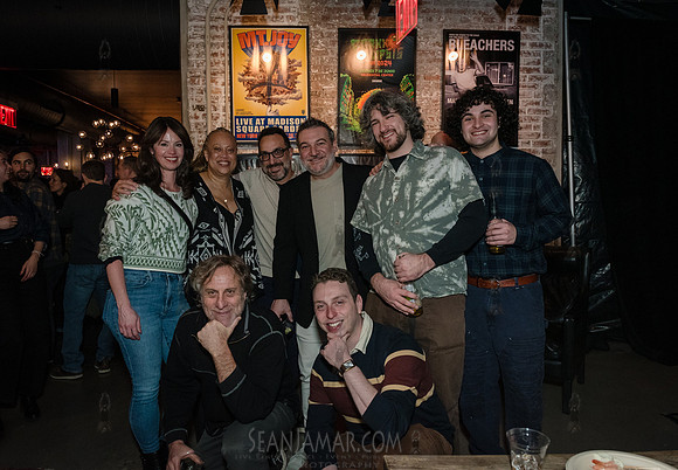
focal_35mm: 26
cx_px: 324
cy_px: 221
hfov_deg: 68.3
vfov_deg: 50.4
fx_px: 499
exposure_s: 1/160
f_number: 5
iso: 4000
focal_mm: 24
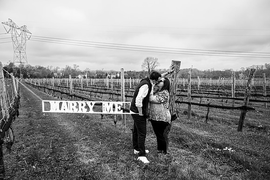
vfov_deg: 48.1
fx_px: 201
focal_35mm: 27
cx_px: 135
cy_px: 90
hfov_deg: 67.7
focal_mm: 25.5
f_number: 4
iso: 64
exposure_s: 1/200
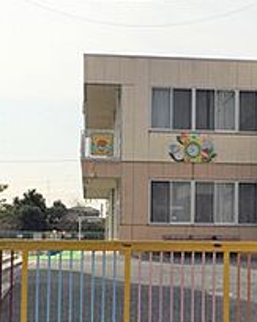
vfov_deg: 22.2
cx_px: 186
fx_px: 818
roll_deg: -1.3
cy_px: 188
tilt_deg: +4.0
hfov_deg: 17.8
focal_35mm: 86
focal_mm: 4.15
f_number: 2.2
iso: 32
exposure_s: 1/4950
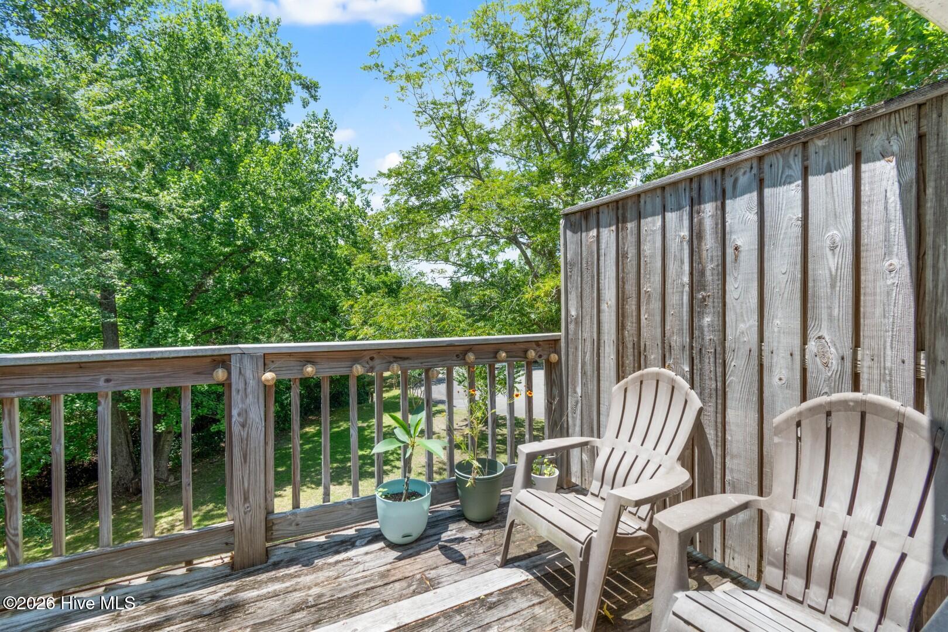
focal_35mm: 15
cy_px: 316
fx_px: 395
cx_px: 474
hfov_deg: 100.4
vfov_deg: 77.3
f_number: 7.1
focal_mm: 10
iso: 100
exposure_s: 1/200
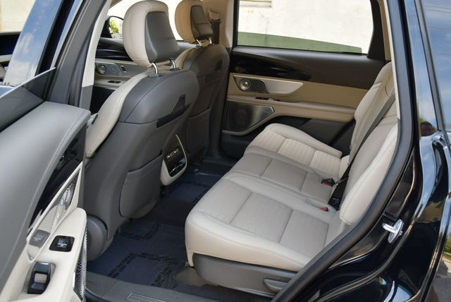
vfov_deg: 36.9
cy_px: 151
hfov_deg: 53.1
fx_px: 451
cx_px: 226
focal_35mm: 36
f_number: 4
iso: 400
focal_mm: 18
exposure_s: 1/250
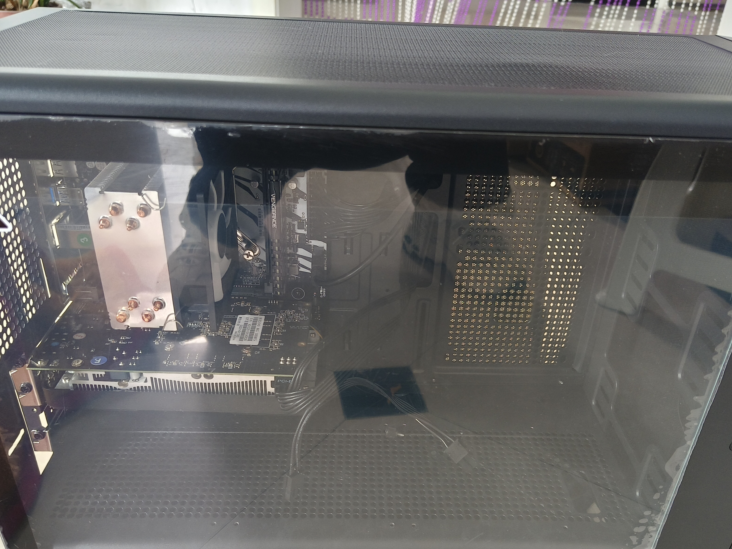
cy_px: 337
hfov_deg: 60.0
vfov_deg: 46.5
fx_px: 634
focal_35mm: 30
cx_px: 378
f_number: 1.88
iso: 1423
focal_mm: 5.56
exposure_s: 1/50
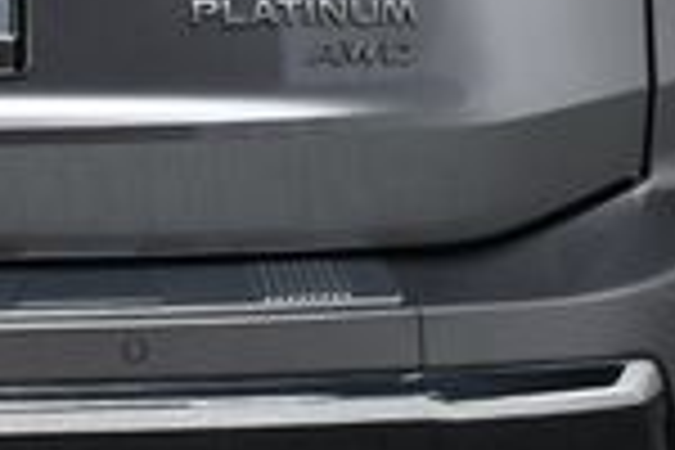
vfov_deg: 6.6
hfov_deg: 9.8
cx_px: -225
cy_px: -194
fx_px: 3843
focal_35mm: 205
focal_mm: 32
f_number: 10
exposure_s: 1/160
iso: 100
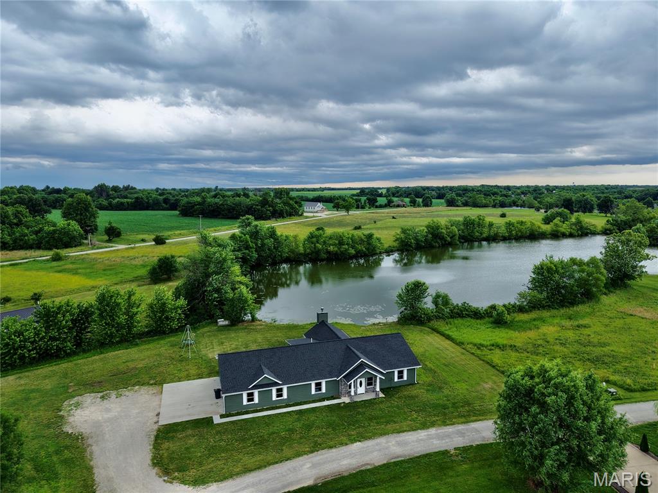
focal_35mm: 24
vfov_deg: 56.8
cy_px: 246
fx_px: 456
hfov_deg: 71.6
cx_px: 329
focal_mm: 8.67
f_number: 1.8
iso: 240
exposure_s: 1/1000
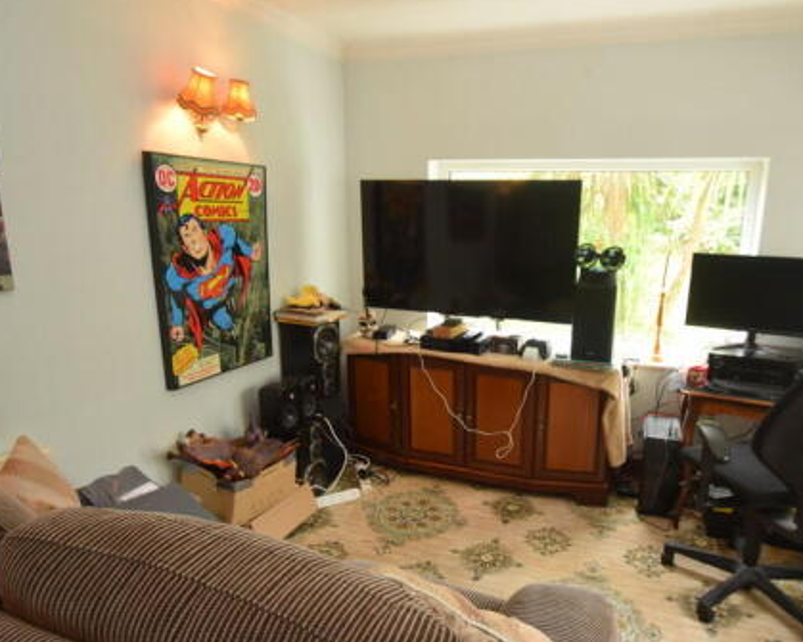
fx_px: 523
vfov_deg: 63.1
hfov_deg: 74.0
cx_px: 493
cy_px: 329
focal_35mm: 22
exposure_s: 1/100
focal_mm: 10
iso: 800
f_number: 5
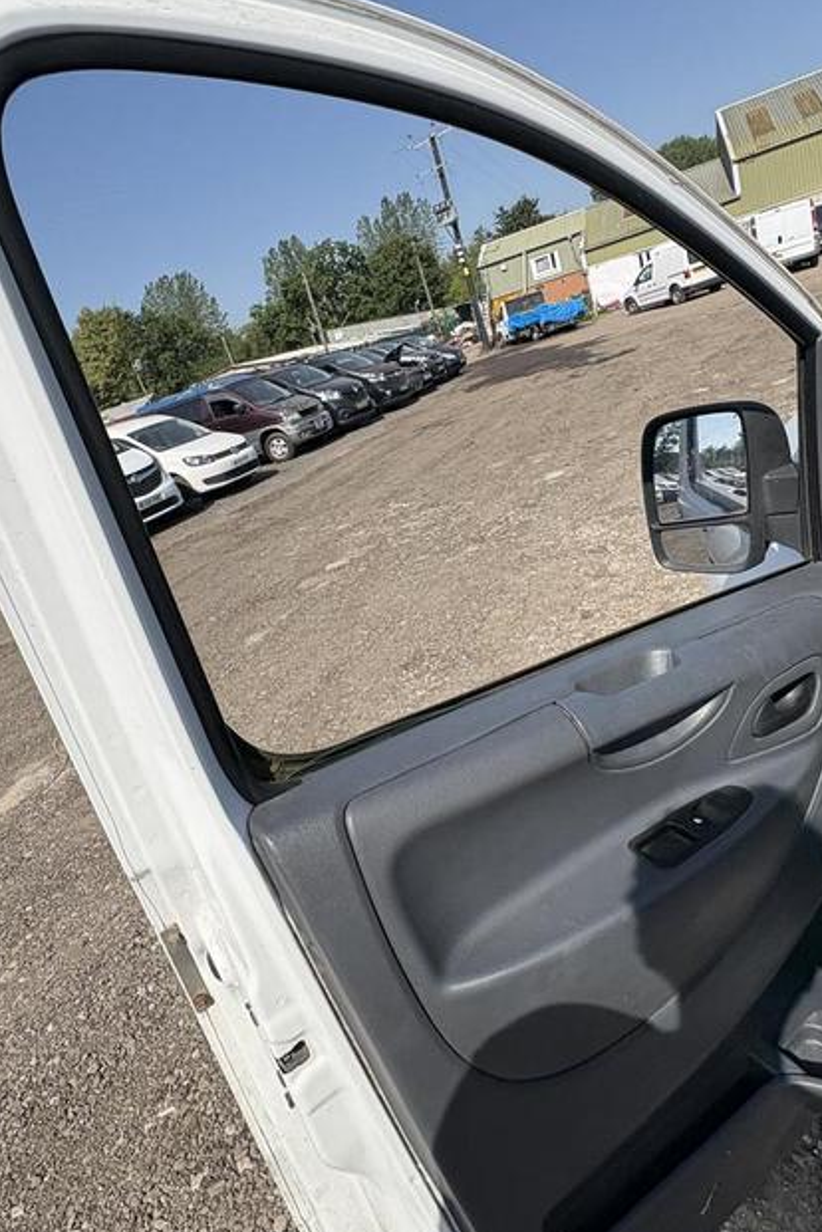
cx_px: 429
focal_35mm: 21
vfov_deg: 81.2
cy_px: 595
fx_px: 719
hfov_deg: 59.5
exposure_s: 1/1672
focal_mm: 2.22
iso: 50
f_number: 2.2
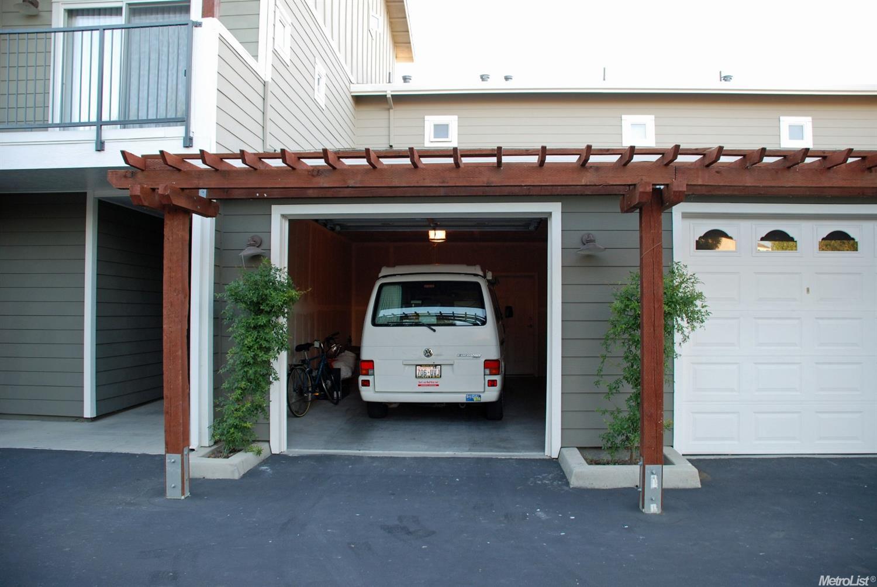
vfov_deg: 48.0
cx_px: 438
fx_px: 658
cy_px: 294
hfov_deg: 67.3
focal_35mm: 27
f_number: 4
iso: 200
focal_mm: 18
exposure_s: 1/60
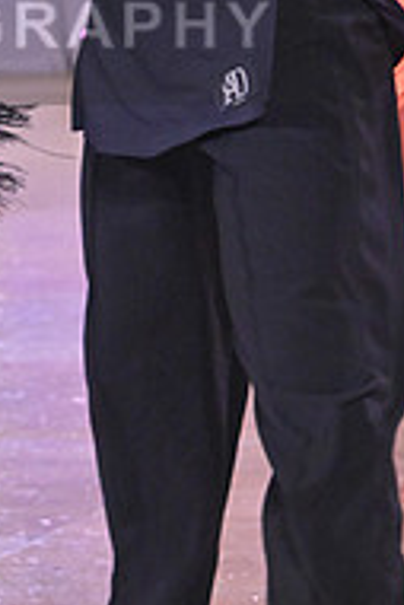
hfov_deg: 5.3
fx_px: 4352
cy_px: 0
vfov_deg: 7.9
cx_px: -119
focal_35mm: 259
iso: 4000
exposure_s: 1/400
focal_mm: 85
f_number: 6.3
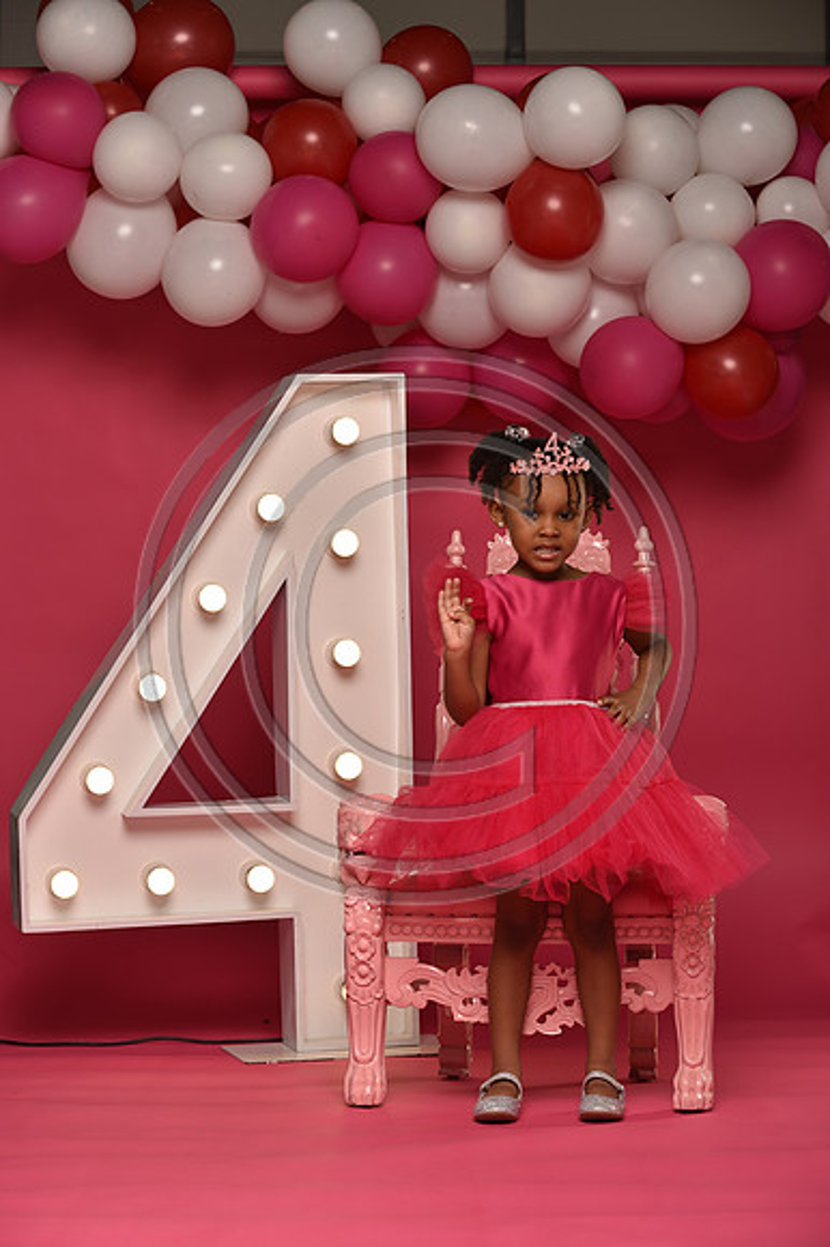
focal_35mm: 82
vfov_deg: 24.8
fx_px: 2839
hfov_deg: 16.6
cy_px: 624
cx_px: 415
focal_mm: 82
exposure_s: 1/160
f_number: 5.6
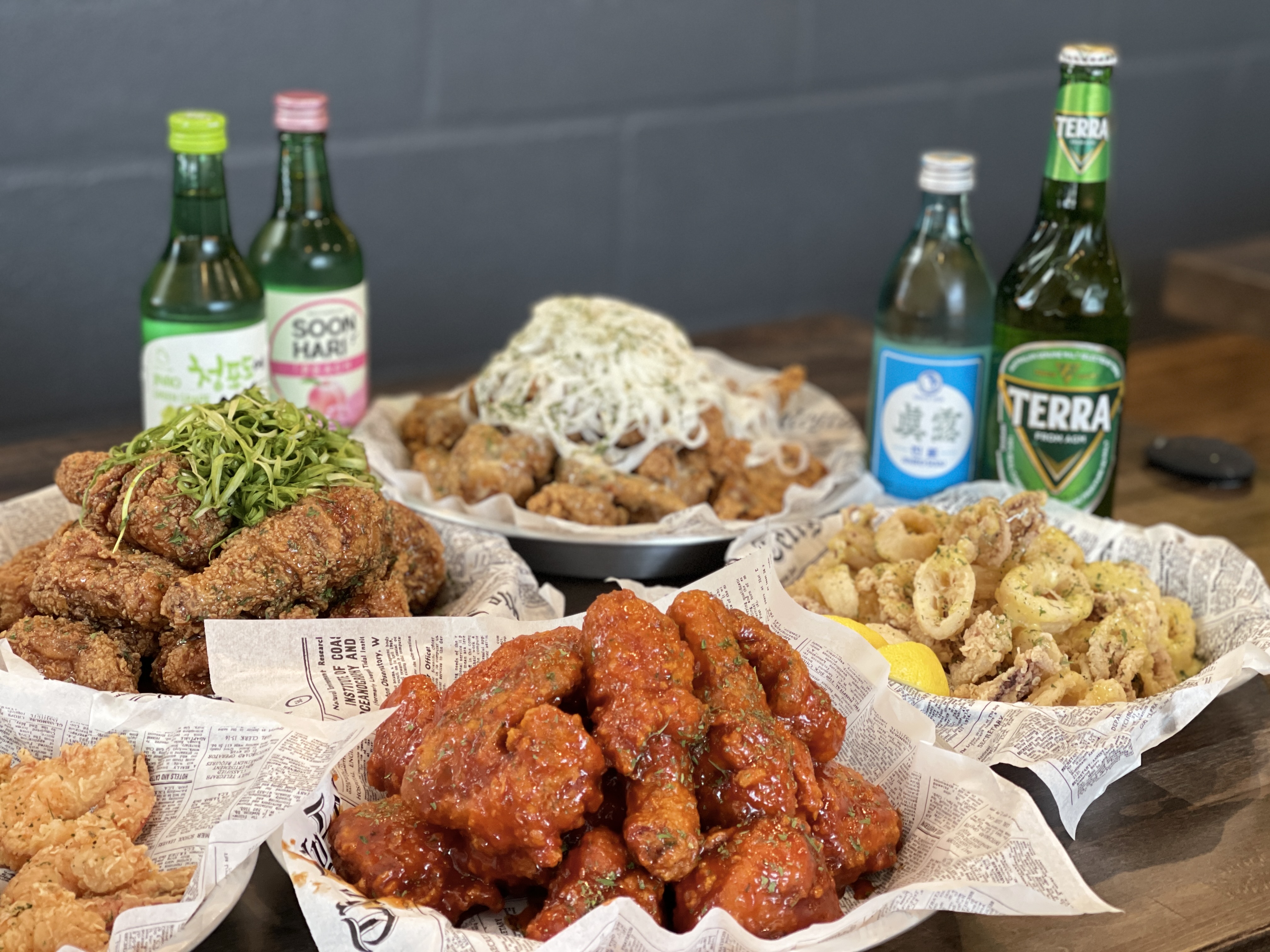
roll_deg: -1.5
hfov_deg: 30.3
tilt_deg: -18.9
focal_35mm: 64
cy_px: 476
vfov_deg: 22.9
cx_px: 635
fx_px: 2348
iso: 200
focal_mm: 7.5
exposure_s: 1/40
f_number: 2.2
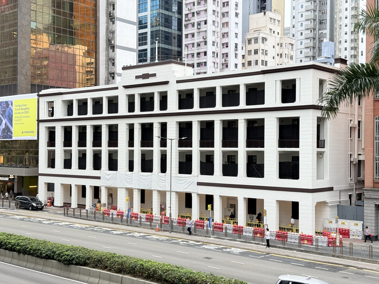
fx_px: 526
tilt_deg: +0.7
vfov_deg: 30.3
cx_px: 190
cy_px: 142
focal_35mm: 48
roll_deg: -0.8
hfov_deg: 39.7
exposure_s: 1/238
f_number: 1.78
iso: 80
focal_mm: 6.76
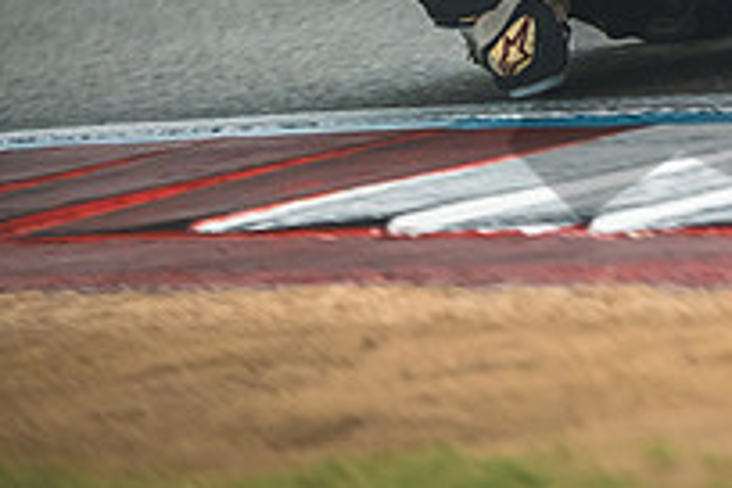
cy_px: -127
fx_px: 17343
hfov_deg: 2.4
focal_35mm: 853
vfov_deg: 1.6
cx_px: 854
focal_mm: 200
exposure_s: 1/4000
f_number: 2
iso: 1250
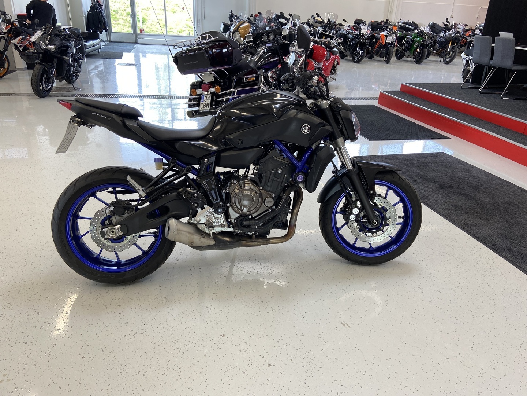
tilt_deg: -24.1
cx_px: 264
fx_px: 396
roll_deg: -1.0
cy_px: 198
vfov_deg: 53.1
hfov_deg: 67.3
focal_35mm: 26
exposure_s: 1/100
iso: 64
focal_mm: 4.25
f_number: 1.8
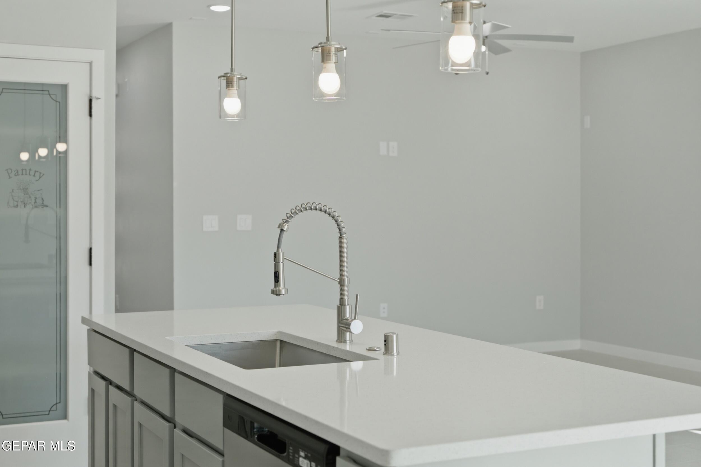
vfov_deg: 26.0
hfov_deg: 38.2
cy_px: 234
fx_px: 1013
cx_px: 350
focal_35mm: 52
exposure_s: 1/125
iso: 100
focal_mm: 35
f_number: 3.2
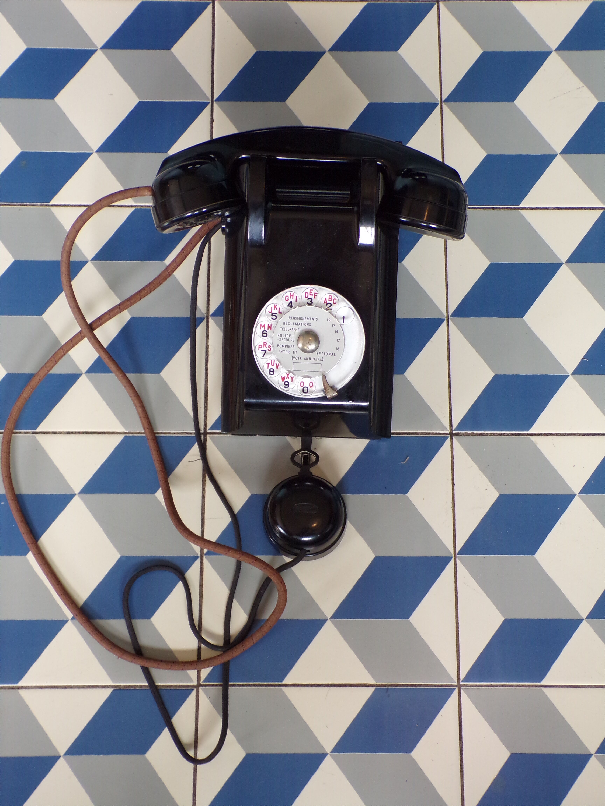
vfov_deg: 38.9
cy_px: 403
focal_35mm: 49
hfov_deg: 29.7
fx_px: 1142
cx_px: 302
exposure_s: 1/20
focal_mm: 8.7
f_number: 3.5
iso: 200
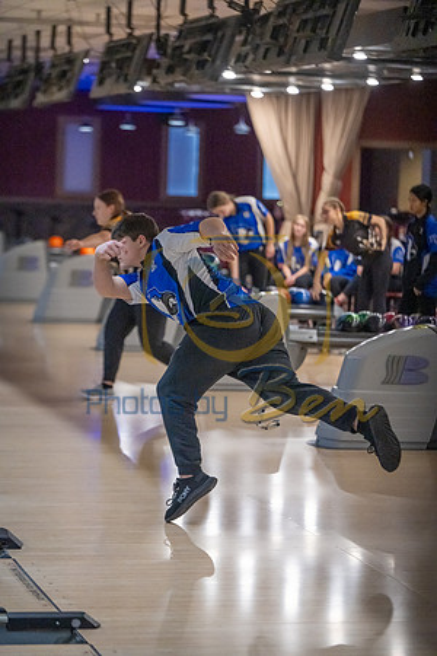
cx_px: 218
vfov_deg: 17.8
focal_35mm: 115
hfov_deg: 11.9
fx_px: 2094
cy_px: 328
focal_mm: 115
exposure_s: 1/1000
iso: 4000
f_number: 2.8
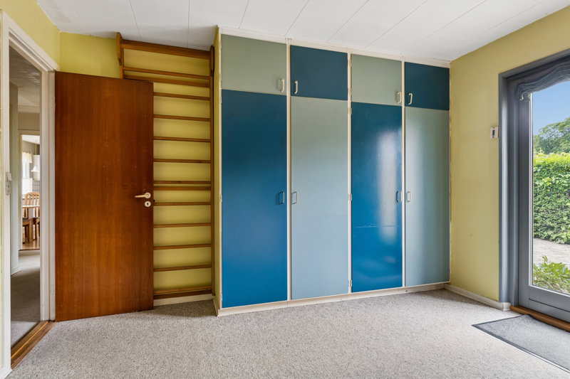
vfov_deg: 59.5
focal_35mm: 21
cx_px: 285
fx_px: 332
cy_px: 190
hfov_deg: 81.2
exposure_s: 1/1.25
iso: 200
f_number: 8
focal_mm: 14
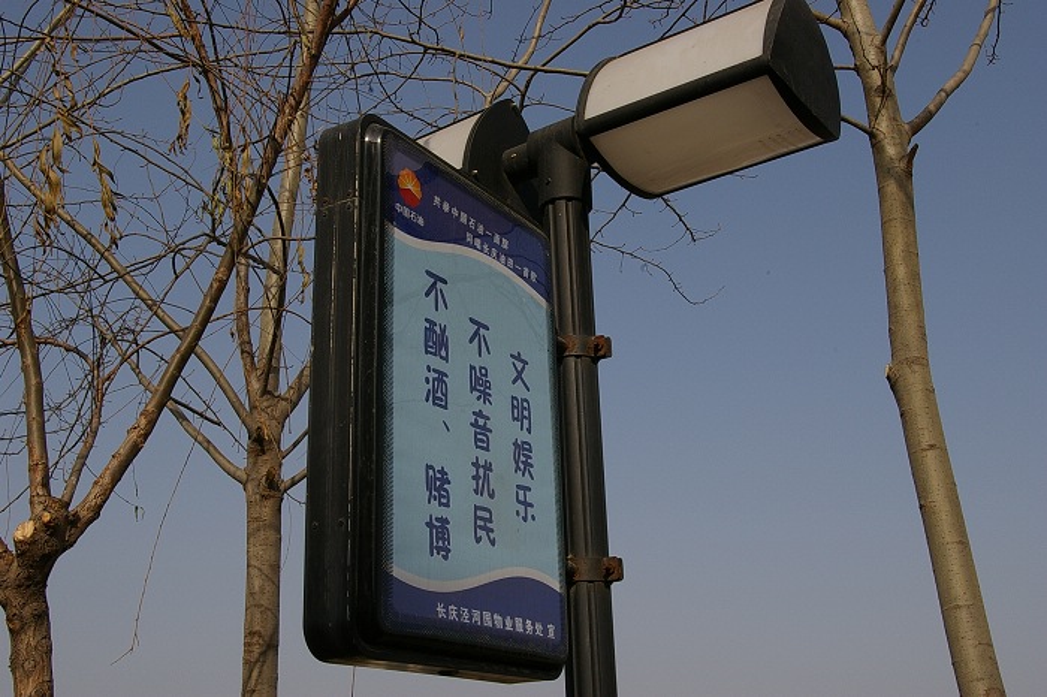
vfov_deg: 28.9
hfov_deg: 42.3
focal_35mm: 46
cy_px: 348
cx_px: 524
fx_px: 1352
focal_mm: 31
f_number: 22
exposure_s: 1/90
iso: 200
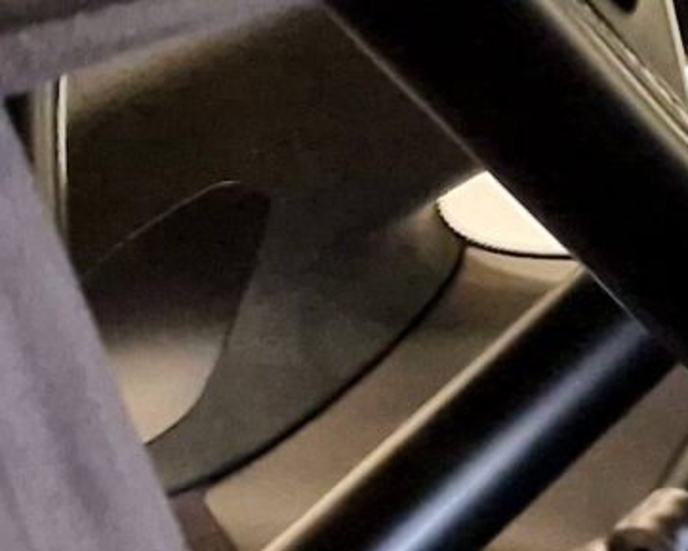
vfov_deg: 8.1
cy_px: 1754
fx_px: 3238
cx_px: 2024
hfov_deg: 9.6
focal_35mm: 159
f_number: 1.8
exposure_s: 1/25
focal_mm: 5.4
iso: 500
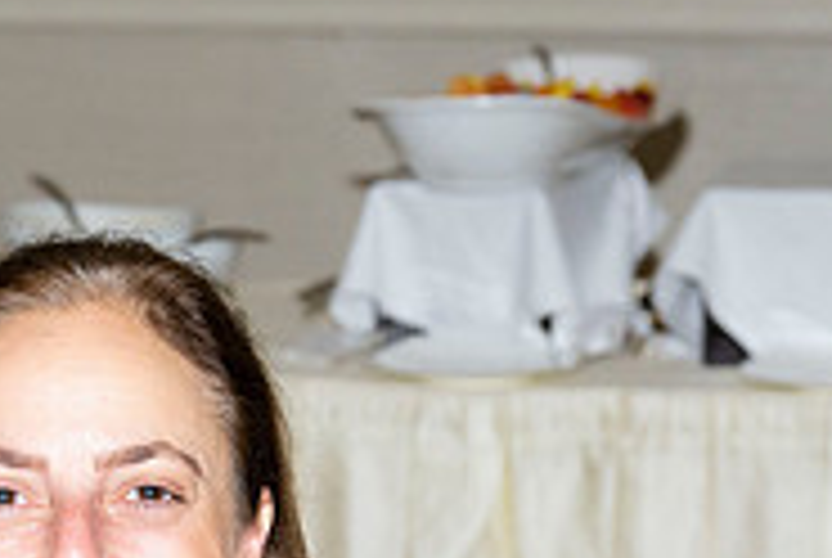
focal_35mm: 191
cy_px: 835
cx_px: -243
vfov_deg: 7.1
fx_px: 4421
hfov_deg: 10.5
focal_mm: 61
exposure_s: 1/200
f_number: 5.6
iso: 800
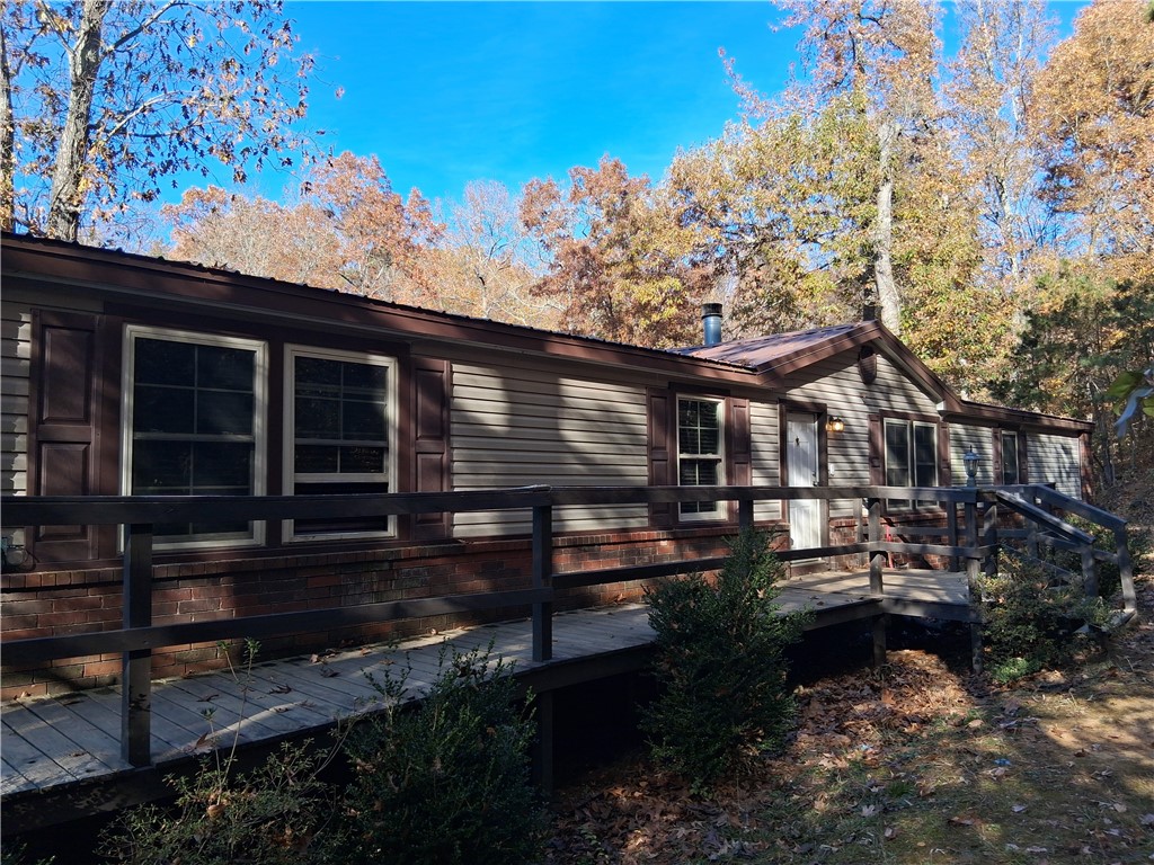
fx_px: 867
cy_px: 432
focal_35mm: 26
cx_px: 577
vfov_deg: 53.1
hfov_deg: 67.3
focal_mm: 3.98
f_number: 1.8
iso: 25
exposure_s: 1/232
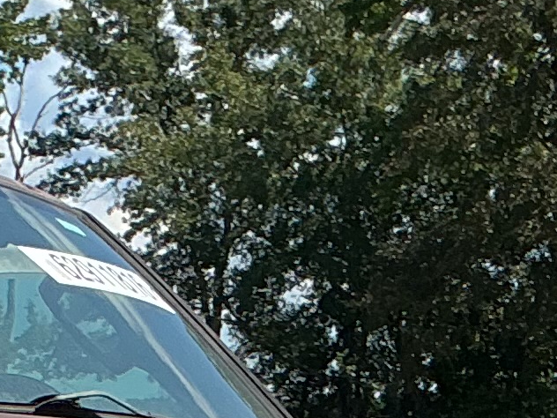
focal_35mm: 185
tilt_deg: -7.3
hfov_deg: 10.5
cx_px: -78
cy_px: 953
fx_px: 2977
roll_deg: +0.3
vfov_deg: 7.6
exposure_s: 1/978
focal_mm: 3
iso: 25
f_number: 1.8
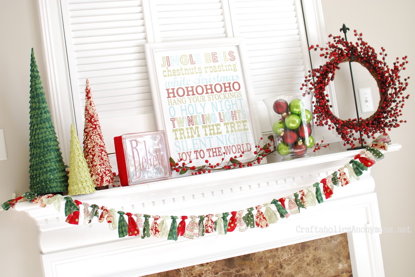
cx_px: 208
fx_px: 606
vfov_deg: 25.8
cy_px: 138
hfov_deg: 37.8
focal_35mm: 52
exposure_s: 1/20
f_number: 2.8
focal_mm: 35
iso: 100
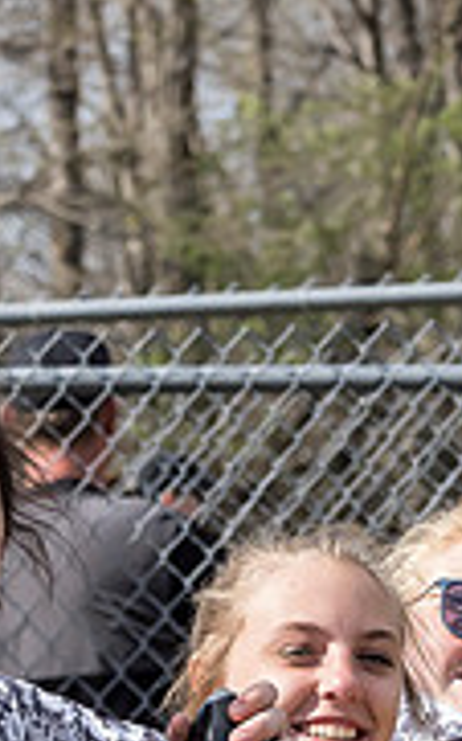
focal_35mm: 636
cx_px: 531
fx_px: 12823
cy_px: 659
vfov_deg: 3.3
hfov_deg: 2.1
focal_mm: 73
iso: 400
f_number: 5.6
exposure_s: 1/1250
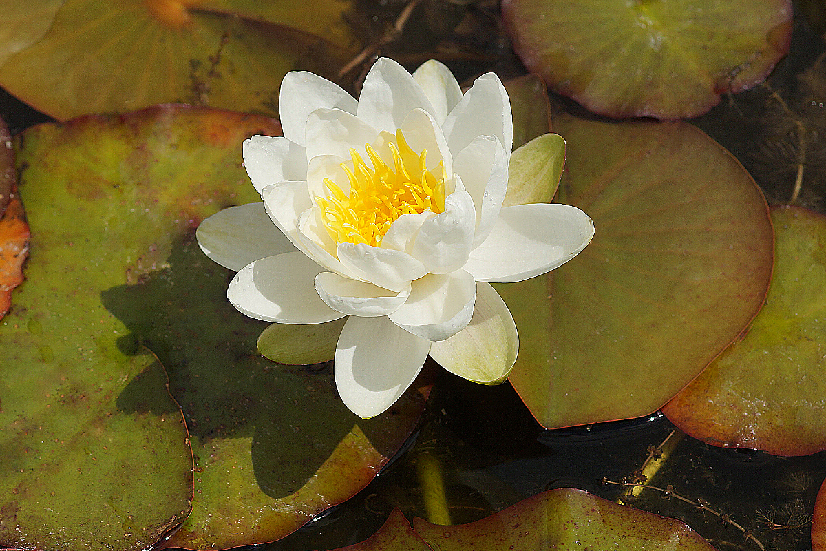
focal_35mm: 150
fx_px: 3441
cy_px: 276
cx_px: 413
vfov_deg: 9.1
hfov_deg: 13.7
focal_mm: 100
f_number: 6.3
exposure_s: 1/640
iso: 100
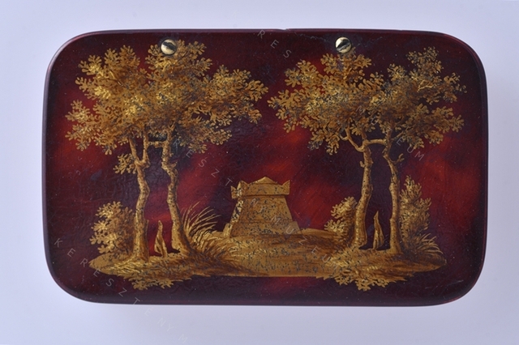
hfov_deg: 19.5
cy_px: 172
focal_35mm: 105
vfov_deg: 13.0
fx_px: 1513
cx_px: 260
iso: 100
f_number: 10
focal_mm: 105
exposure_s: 1/125
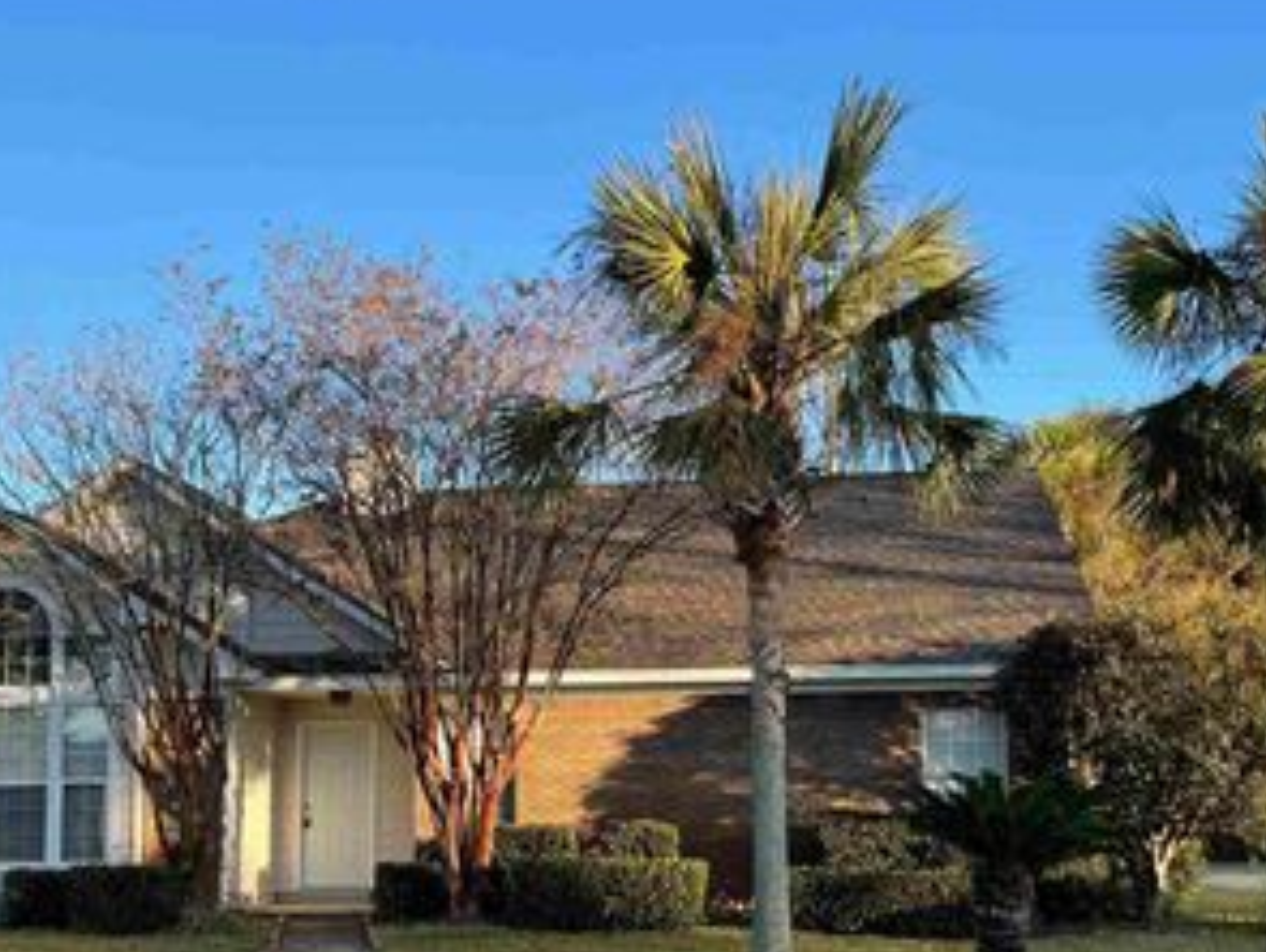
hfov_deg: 42.9
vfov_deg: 32.5
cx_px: 601
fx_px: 1611
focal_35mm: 44
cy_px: 671
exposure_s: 1/888
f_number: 1.6
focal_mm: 4.2
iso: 32
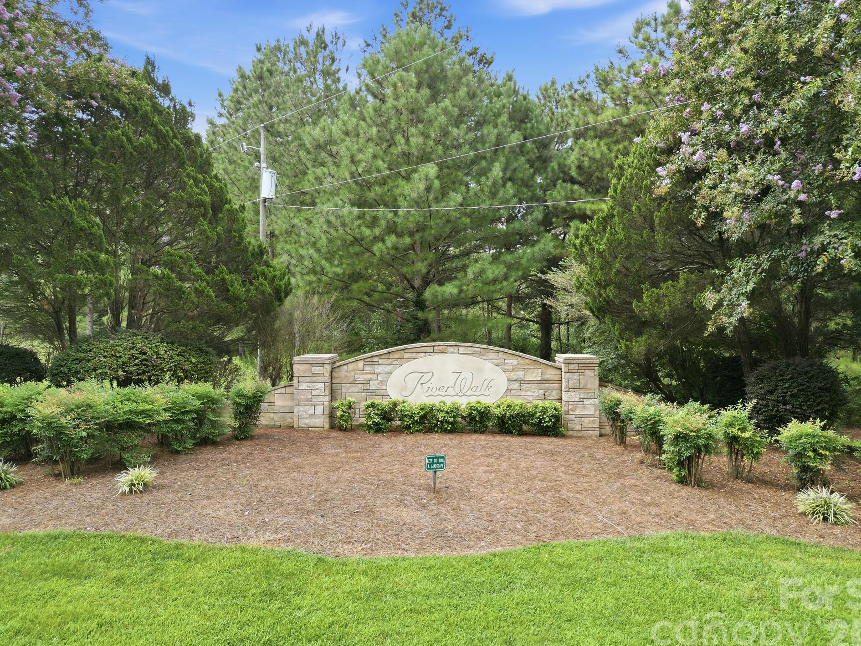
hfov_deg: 67.2
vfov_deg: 53.1
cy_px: 318
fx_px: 647
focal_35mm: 26
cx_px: 459
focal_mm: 6.7
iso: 100
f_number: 1.7
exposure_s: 1/640
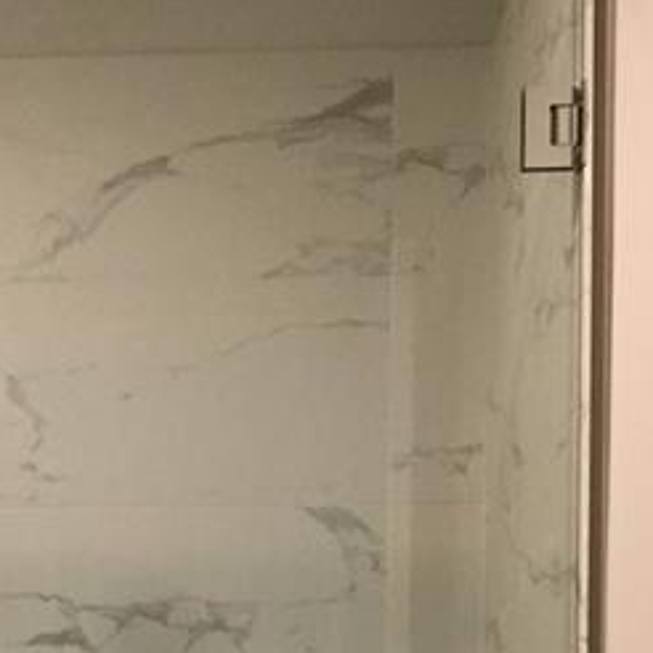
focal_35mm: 125
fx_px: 2668
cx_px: -104
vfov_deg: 13.2
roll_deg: -1.5
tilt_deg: -1.1
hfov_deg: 13.6
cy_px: 953
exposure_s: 1/30
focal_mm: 4.15
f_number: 2.2
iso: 125
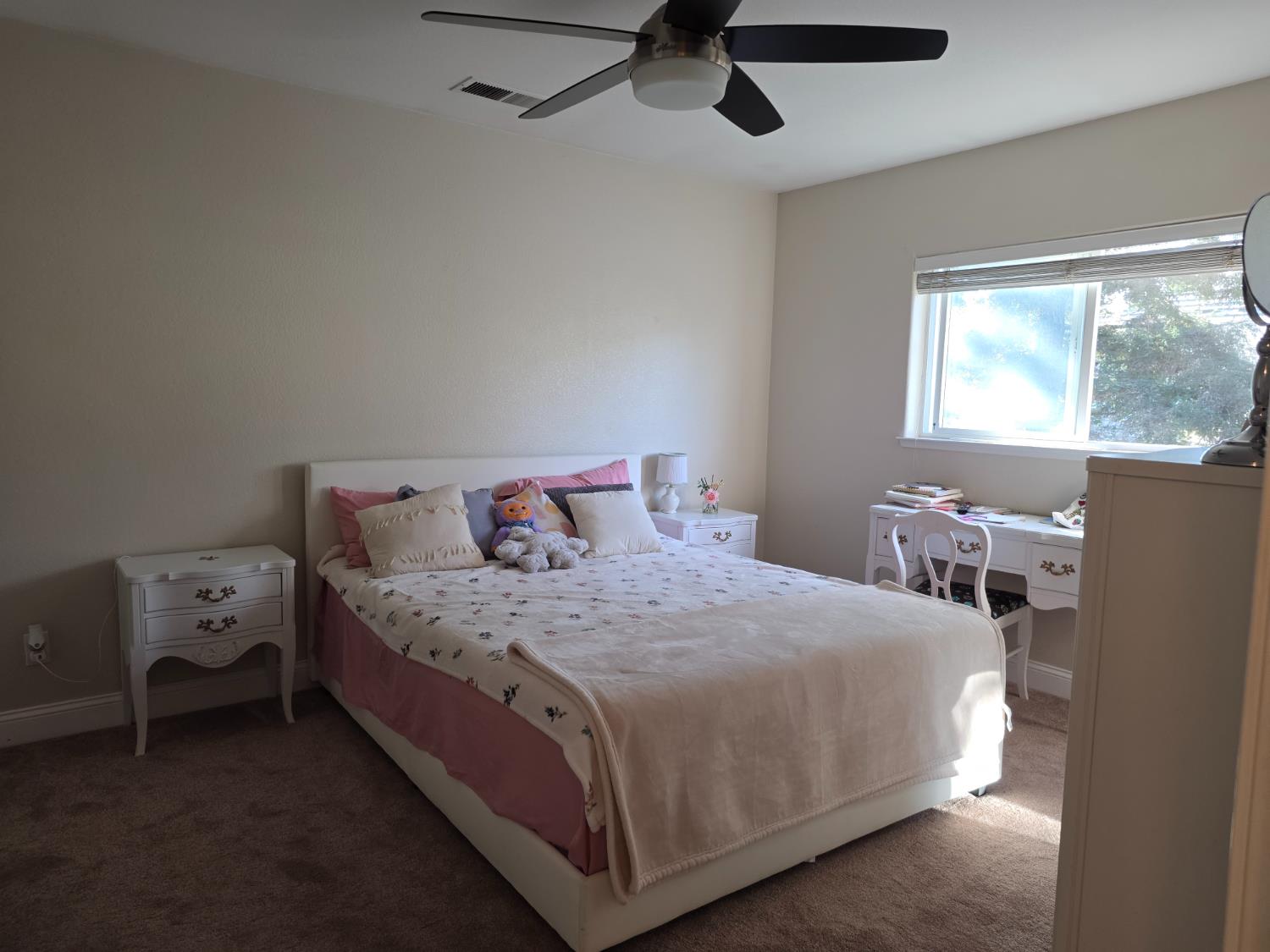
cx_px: 635
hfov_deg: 73.9
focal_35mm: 23
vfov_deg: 58.9
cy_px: 476
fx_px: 844
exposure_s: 1/120
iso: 125
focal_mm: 6.25
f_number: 1.7
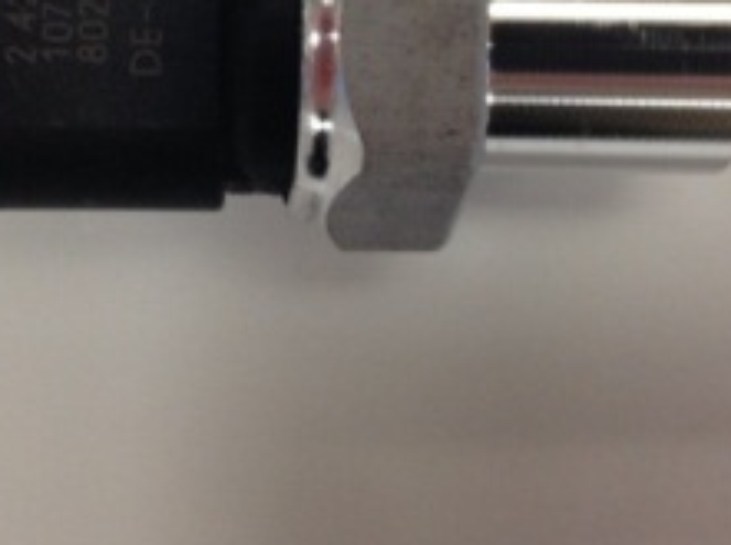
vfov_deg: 21.2
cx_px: 275
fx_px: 1413
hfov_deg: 28.9
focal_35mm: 67
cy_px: 13
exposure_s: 1/20
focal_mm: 4.13
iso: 125
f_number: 2.4
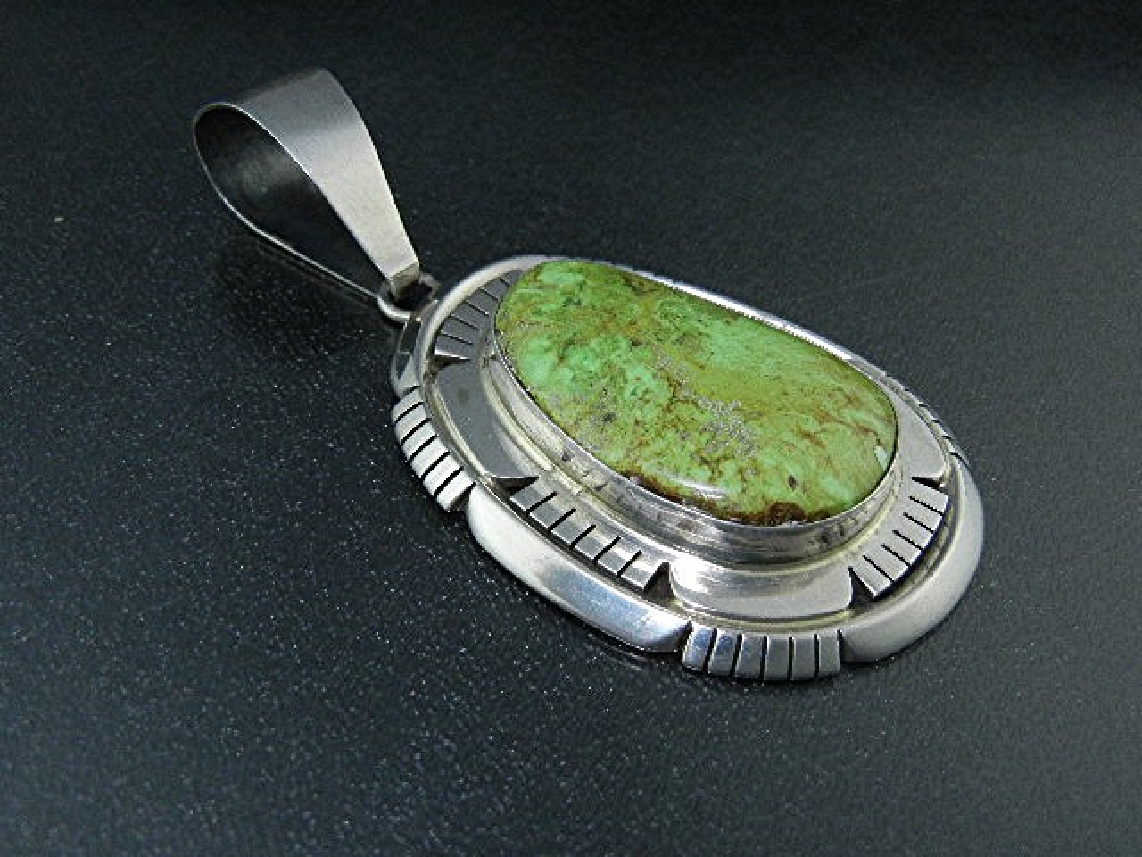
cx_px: 571
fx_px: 1485
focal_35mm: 45
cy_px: 428
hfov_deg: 42.1
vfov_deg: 32.2
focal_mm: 8.1
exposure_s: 1/30
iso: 522
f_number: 7.6
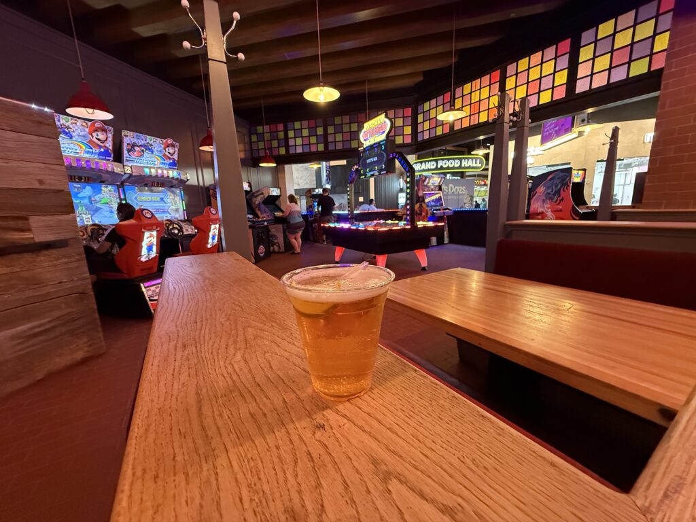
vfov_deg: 85.7
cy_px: 261
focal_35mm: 14
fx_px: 281
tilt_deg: -11.0
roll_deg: +0.8
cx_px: 348
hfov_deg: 102.1
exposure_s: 1/60
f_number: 2.2
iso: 800
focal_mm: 2.22
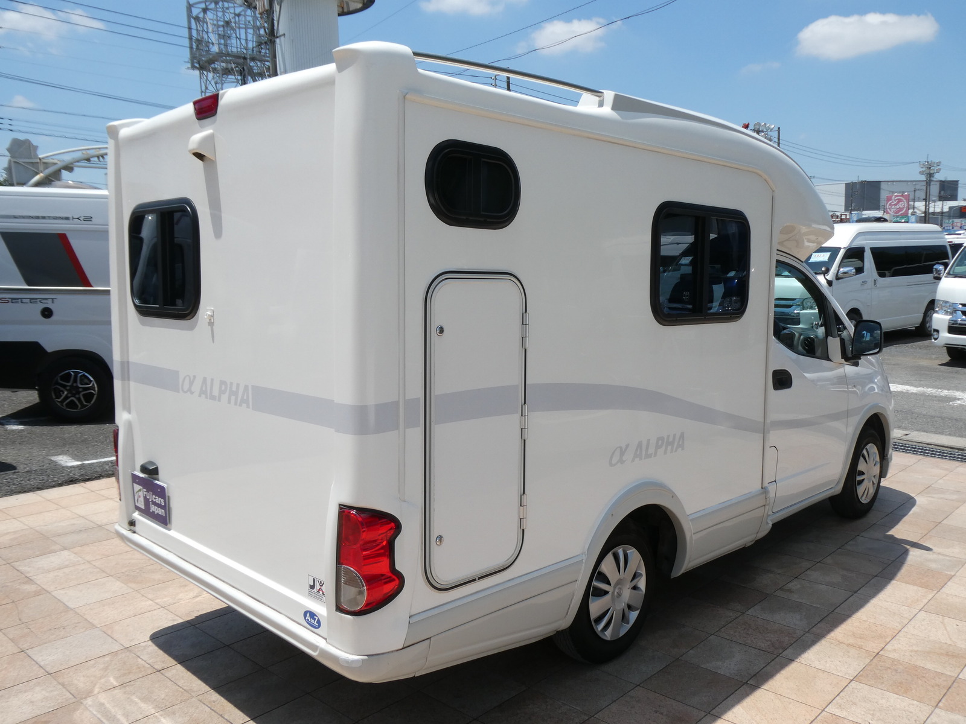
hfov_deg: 63.4
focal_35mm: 28
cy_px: 362
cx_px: 483
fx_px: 781
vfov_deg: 49.7
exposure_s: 1/1000
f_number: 4
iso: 80
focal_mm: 5
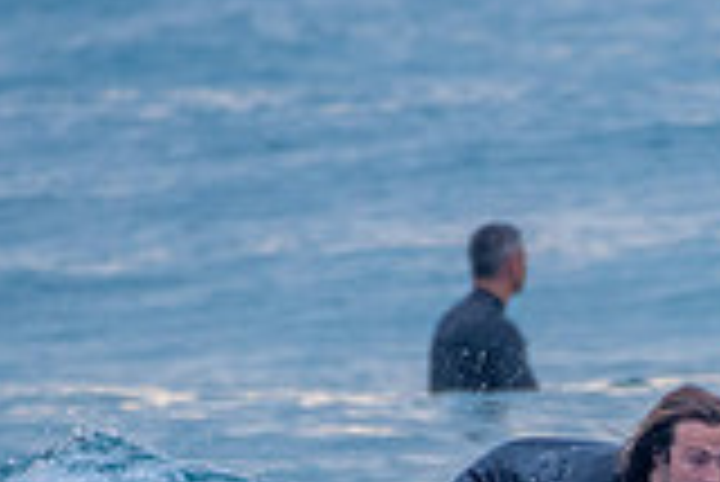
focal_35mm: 2226
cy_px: 614
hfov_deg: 0.9
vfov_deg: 0.6
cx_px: 762
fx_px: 44559
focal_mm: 500
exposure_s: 1/640
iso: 450
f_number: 5.6
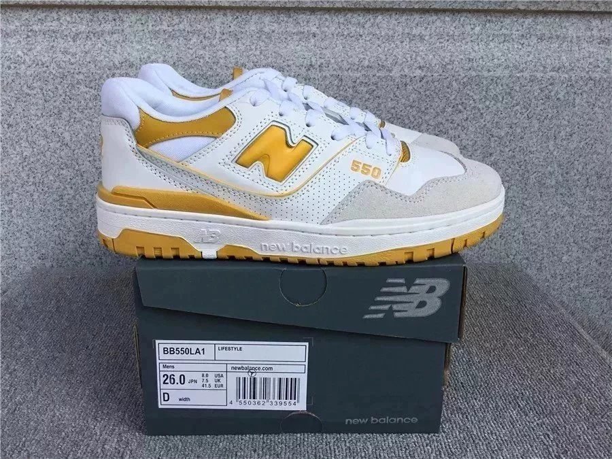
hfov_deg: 58.4
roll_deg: +0.1
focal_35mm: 31
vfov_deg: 45.4
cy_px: 230
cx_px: 306
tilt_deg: -19.0
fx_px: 548
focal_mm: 3.3
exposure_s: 1/926
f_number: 2.4
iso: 25
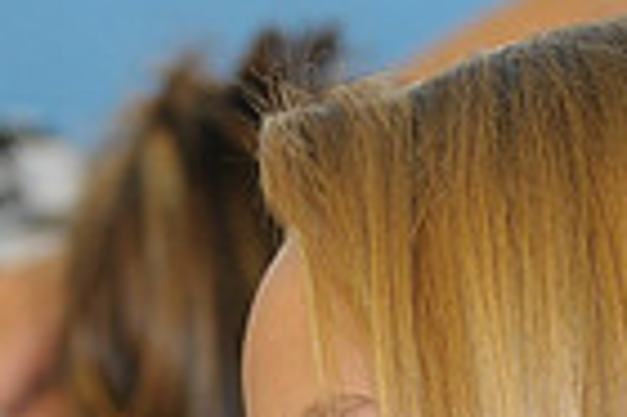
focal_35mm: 436
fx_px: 7585
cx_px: 287
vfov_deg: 3.1
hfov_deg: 4.7
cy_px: 809
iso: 500
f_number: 2.8
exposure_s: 1/125
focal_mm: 70
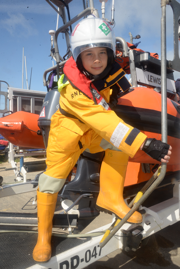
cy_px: 134
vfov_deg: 61.9
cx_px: 90
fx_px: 225
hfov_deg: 43.6
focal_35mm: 30
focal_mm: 30
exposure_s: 1/200
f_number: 22
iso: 800
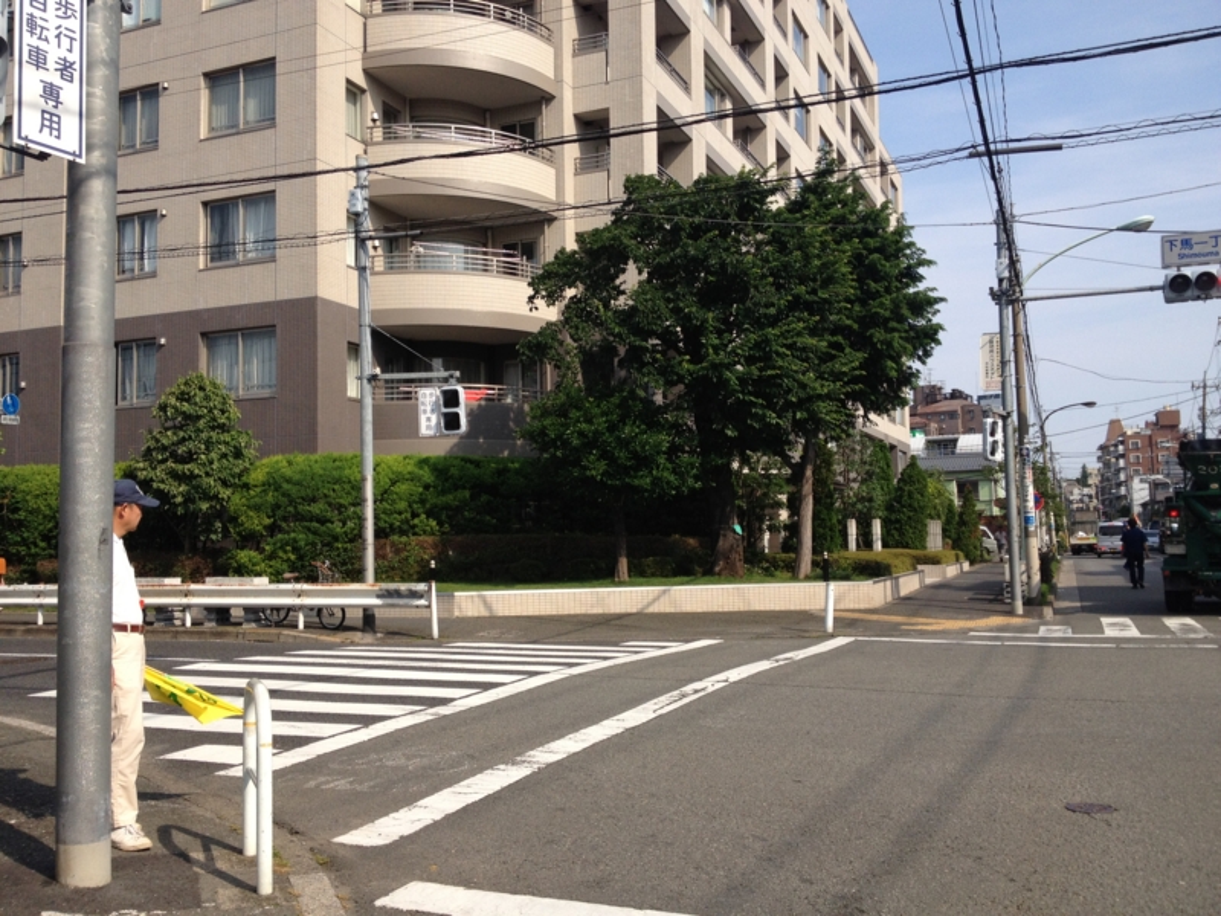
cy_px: 458
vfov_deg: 40.7
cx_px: 610
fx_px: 1235
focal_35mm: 35
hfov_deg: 52.6
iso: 64
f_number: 2.4
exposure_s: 1/1672
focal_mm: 4.28
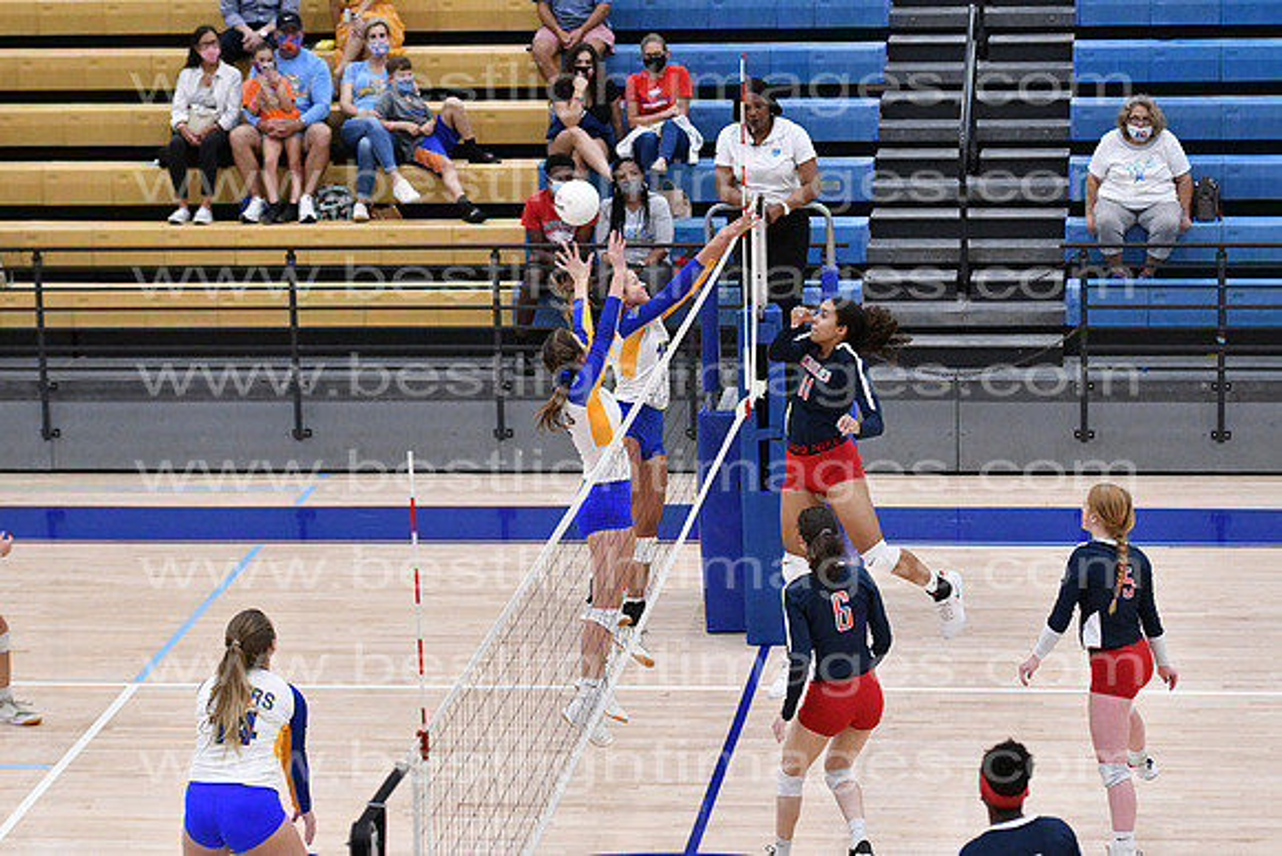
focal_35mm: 123
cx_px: 641
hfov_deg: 16.6
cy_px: 428
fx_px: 4381
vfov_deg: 11.2
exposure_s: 1/1000
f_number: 3.2
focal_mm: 82
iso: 6400
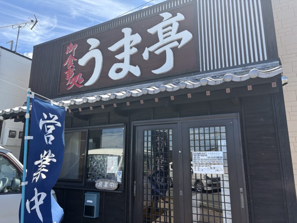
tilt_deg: +14.8
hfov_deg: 67.3
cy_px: 112
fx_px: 223
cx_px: 148
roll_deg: -1.2
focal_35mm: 26
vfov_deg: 53.1
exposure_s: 1/1155
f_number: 1.6
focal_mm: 5.96
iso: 64
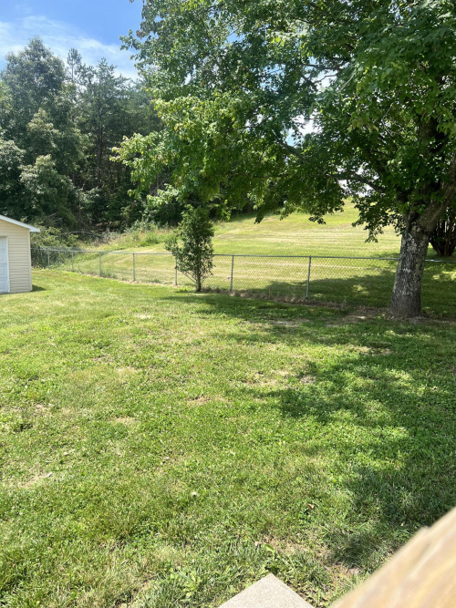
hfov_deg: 53.0
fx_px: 457
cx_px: 228
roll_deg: -2.1
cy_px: 304
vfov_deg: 67.3
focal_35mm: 26
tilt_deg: -8.1
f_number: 1.5
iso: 50
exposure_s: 1/1934
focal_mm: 5.7
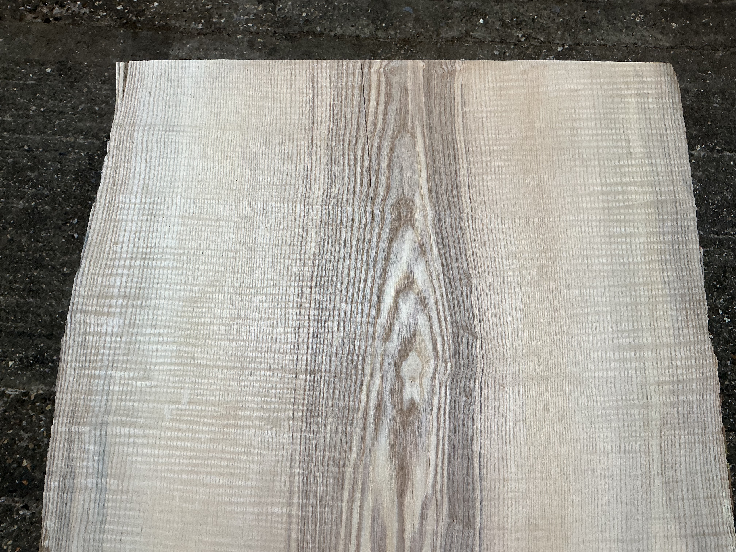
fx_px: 617
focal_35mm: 29
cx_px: 368
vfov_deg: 48.2
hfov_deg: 61.7
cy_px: 276
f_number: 1.8
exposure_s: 1/100
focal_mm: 3
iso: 64
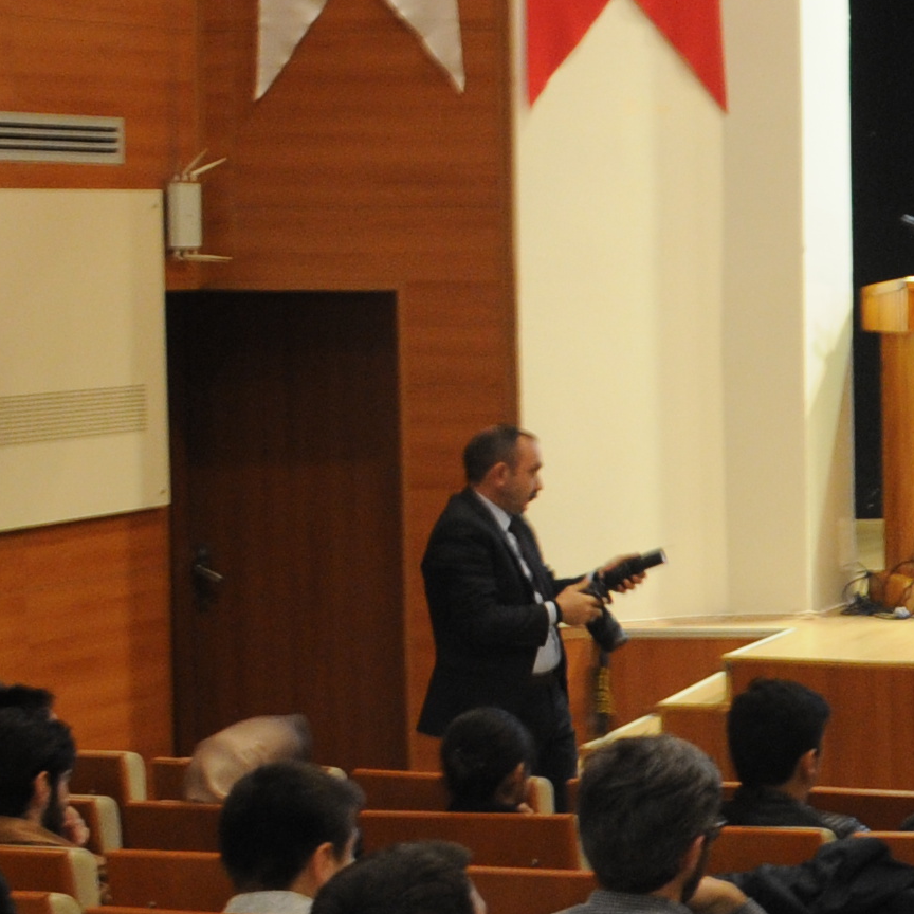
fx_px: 4152
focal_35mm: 139
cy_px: 306
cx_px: 1774
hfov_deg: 11.4
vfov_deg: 12.5
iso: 500
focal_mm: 22
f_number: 3.8
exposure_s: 1/5
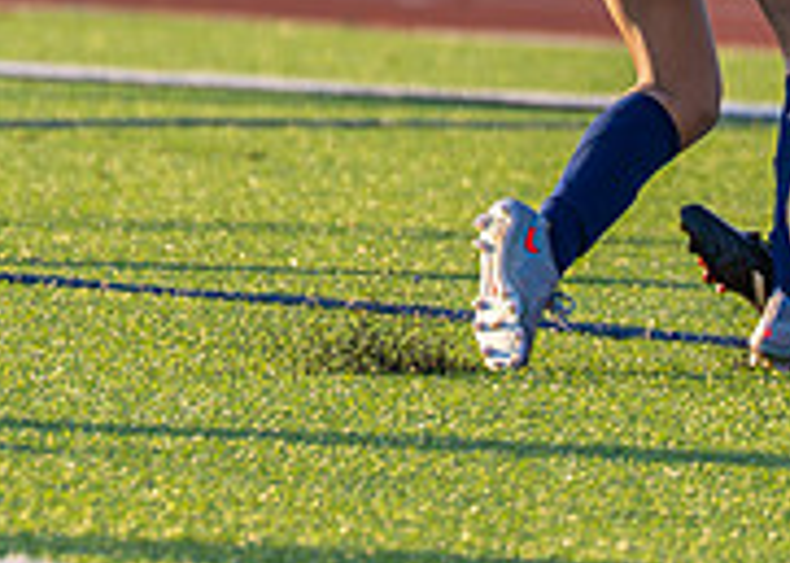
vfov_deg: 1.1
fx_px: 28787
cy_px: -200
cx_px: 480
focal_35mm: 1284
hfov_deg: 1.6
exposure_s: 1/2500
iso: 400
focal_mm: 200
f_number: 2.8
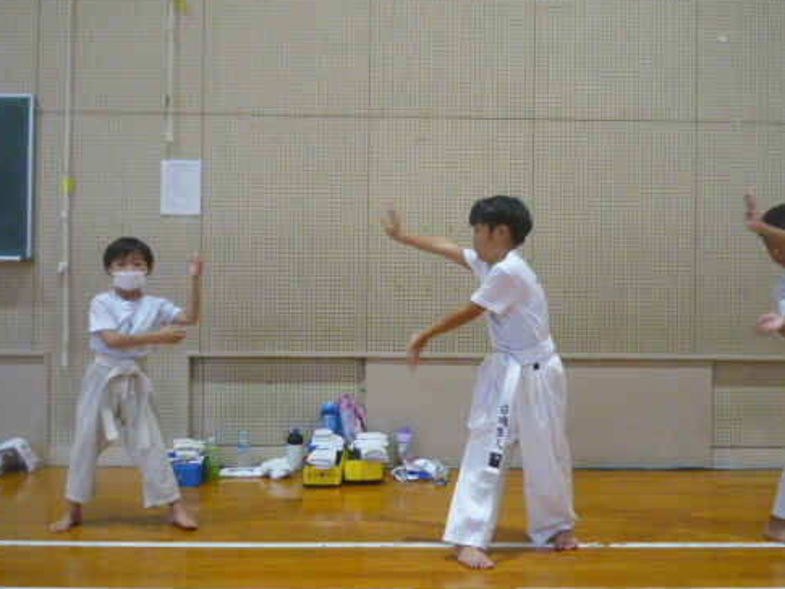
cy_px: 301
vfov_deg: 43.0
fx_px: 749
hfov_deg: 55.2
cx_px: 445
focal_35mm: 33
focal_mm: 4.4
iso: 400
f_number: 2.8
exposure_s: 1/60
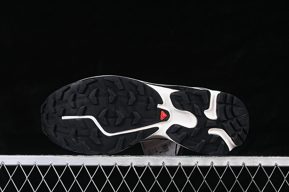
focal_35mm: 75
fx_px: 602
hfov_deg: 27.0
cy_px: 96
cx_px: 144
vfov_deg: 18.2
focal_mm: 50
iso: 160
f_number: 6.3
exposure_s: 1/60
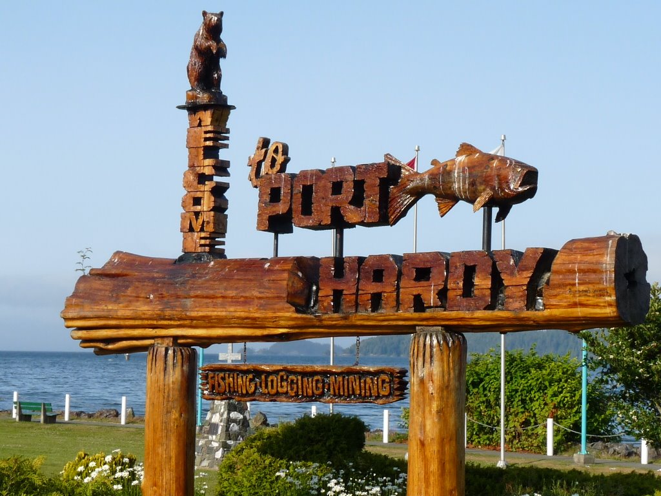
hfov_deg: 23.0
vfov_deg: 17.4
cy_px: 248
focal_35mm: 85
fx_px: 1623
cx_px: 330
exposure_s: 1/400
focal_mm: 8.5
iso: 100
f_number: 5.6
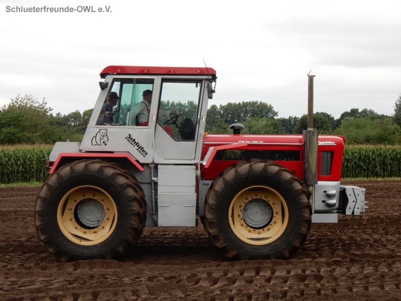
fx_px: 973
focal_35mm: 84
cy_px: 150
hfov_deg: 23.3
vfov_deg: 17.6
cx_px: 200
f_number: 5
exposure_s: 1/250
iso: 220
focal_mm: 14.9
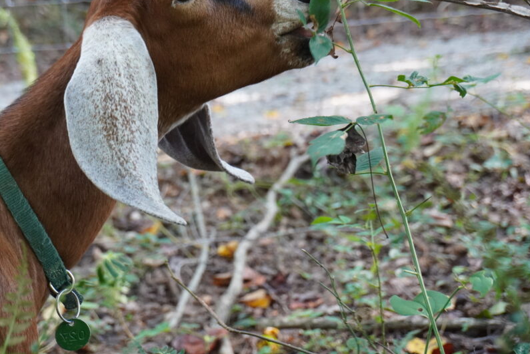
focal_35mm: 85
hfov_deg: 23.9
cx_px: 224
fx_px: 1251
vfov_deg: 16.1
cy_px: 129
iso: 2000
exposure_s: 1/160
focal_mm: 44
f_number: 5.6
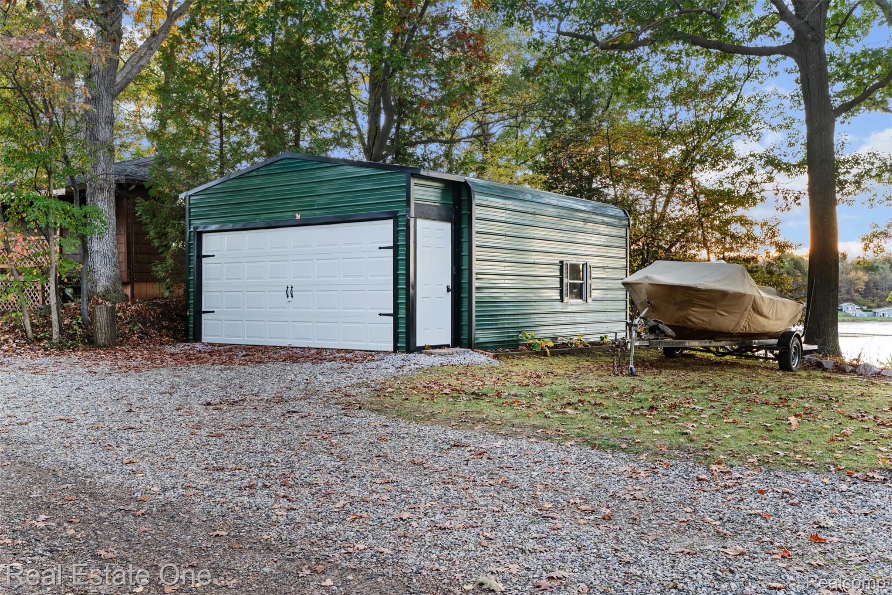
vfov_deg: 37.8
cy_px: 298
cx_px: 446
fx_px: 867
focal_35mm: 35
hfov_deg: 54.4
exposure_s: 1/3
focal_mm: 35
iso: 400
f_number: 8
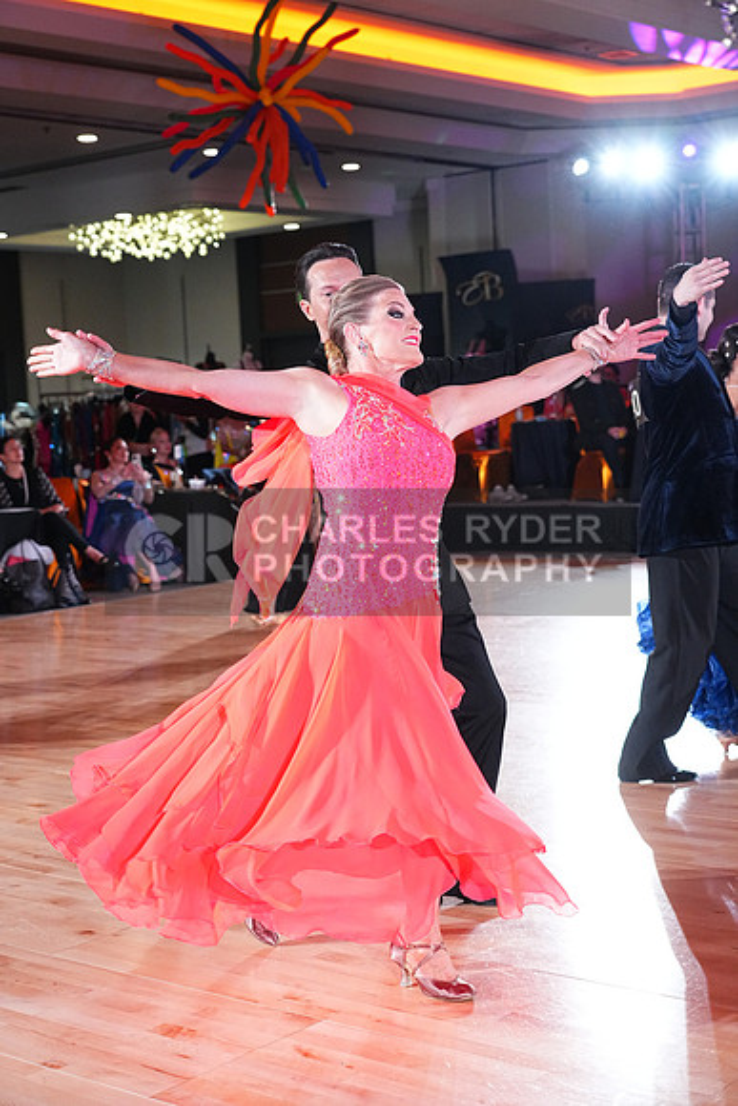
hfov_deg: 25.1
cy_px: 553
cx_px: 369
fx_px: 1659
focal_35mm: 54
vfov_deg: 36.9
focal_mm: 54
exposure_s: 1/400
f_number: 4
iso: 5000
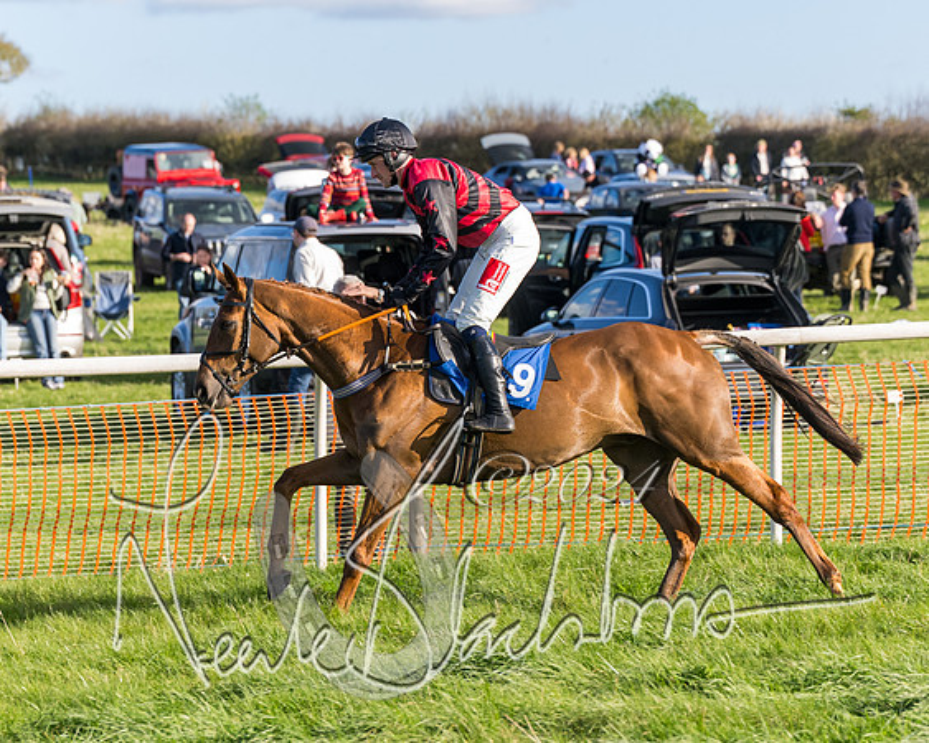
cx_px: 464
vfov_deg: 7.8
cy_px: 401
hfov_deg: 9.7
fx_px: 5471
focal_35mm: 199
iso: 400
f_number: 4
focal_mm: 103
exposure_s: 1/1600
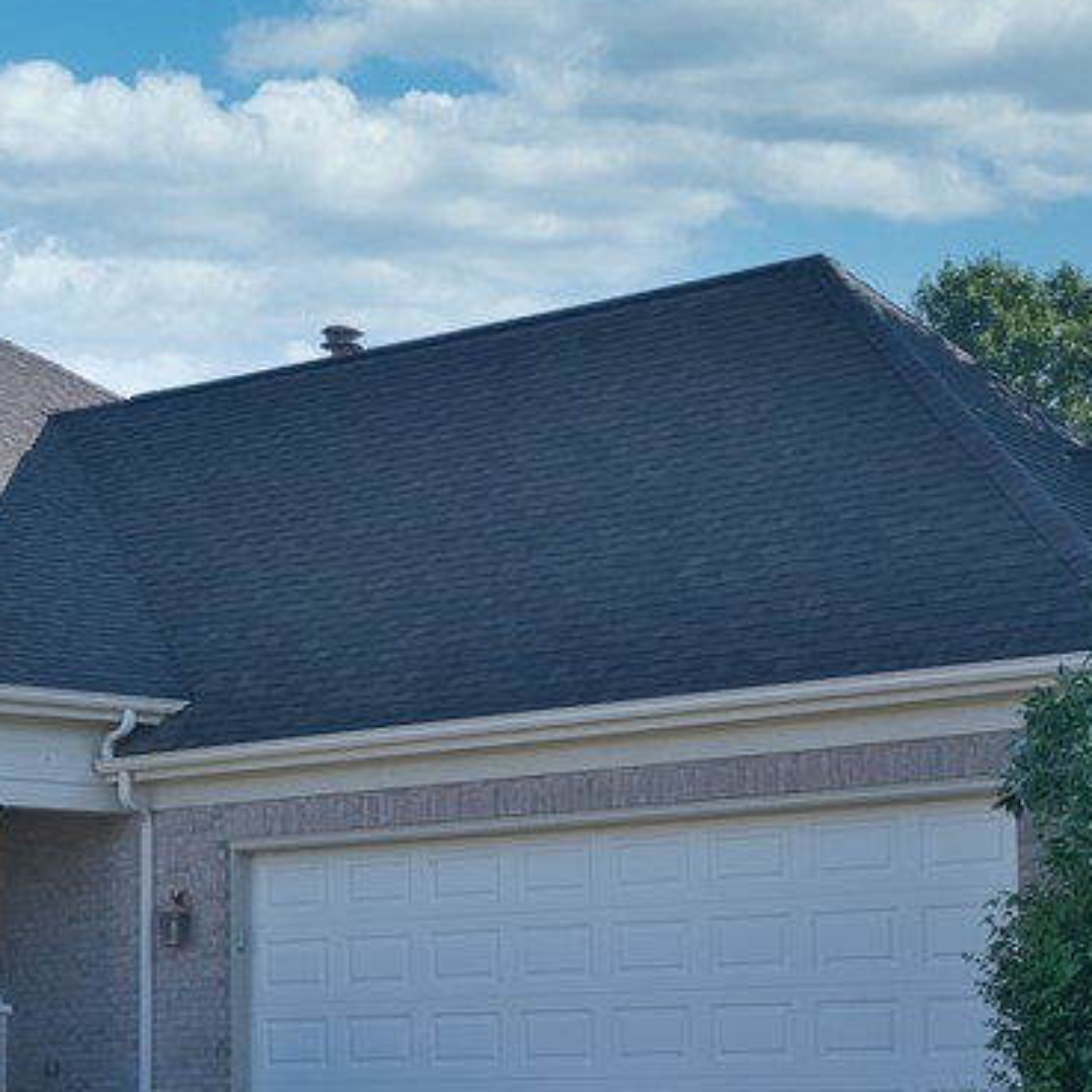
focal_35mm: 85
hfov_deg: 19.8
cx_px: 12
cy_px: 885
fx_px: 3034
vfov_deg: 20.2
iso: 100
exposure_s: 1/60
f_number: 10
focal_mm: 34
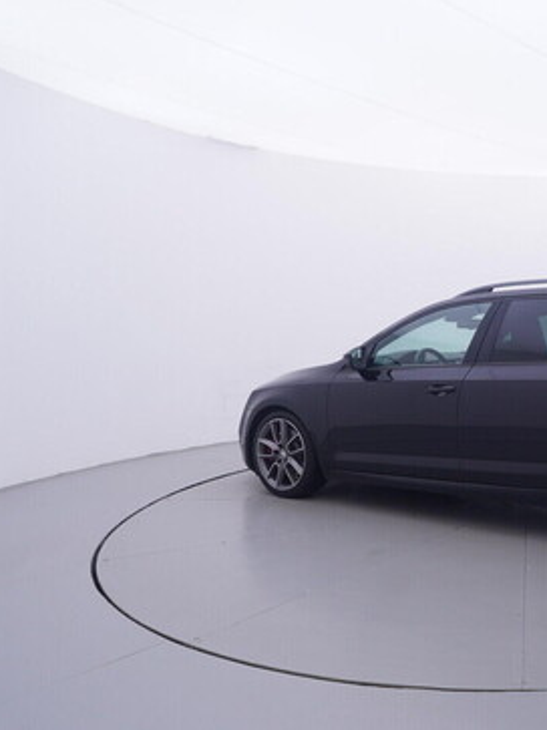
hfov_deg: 38.6
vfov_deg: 55.8
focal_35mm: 33
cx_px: 542
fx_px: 690
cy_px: 363
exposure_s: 1/80
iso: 200
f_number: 5
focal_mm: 15
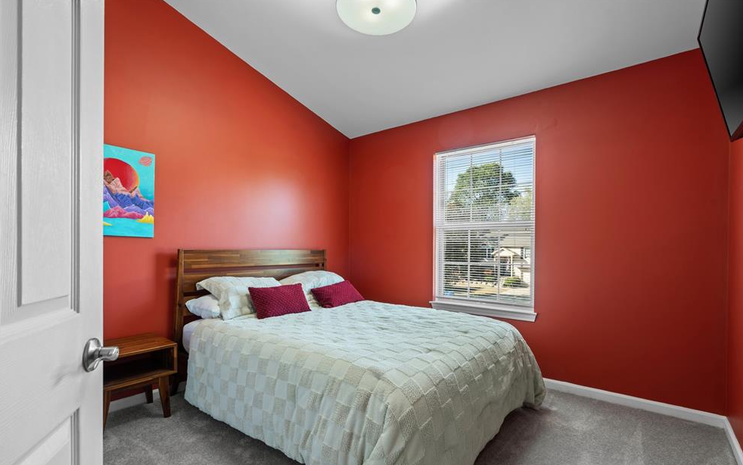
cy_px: 255
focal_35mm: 17
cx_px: 372
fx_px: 344
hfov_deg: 94.4
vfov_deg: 67.9
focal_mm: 16
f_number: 9
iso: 100
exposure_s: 1.3
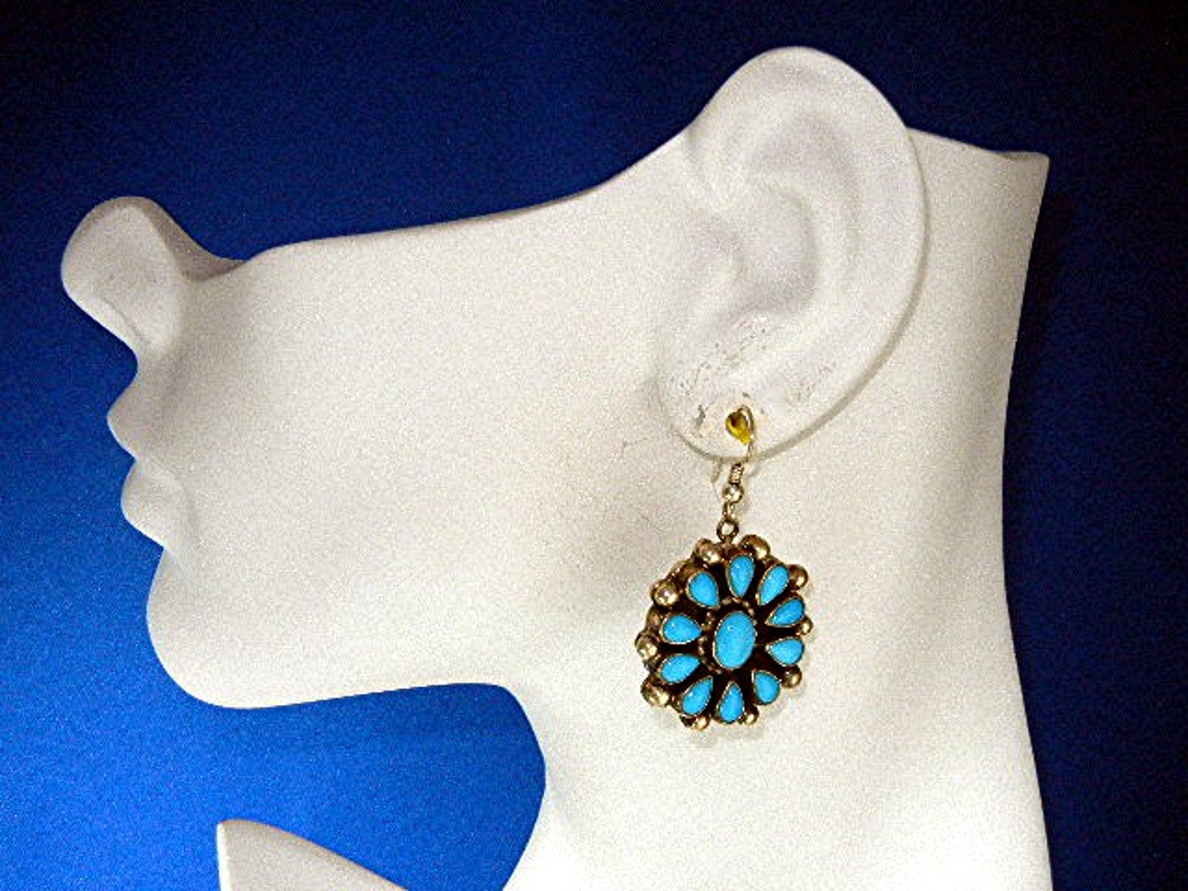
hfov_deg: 36.8
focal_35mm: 52
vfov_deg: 28.0
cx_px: 594
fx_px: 1785
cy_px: 446
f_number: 7.8
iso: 581
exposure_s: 1/30
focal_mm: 9.3
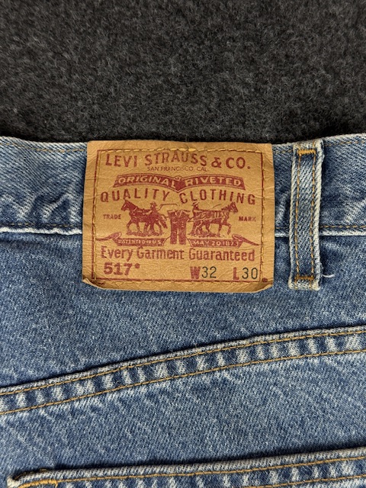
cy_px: 244
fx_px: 677
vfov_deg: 39.7
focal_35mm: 48
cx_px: 183
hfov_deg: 30.3
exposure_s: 1/50
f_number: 1.78
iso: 50
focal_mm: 6.76
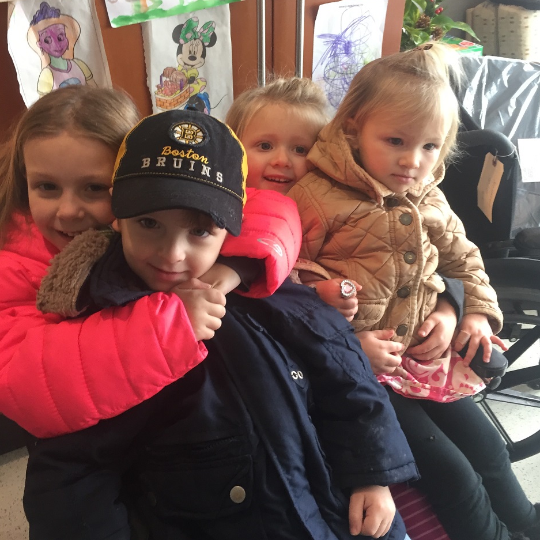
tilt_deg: -32.5
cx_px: 275
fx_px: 618
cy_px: 261
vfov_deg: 47.2
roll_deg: +0.4
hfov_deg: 47.2
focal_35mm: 35
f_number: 2.2
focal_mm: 4.15
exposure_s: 1/30
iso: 100
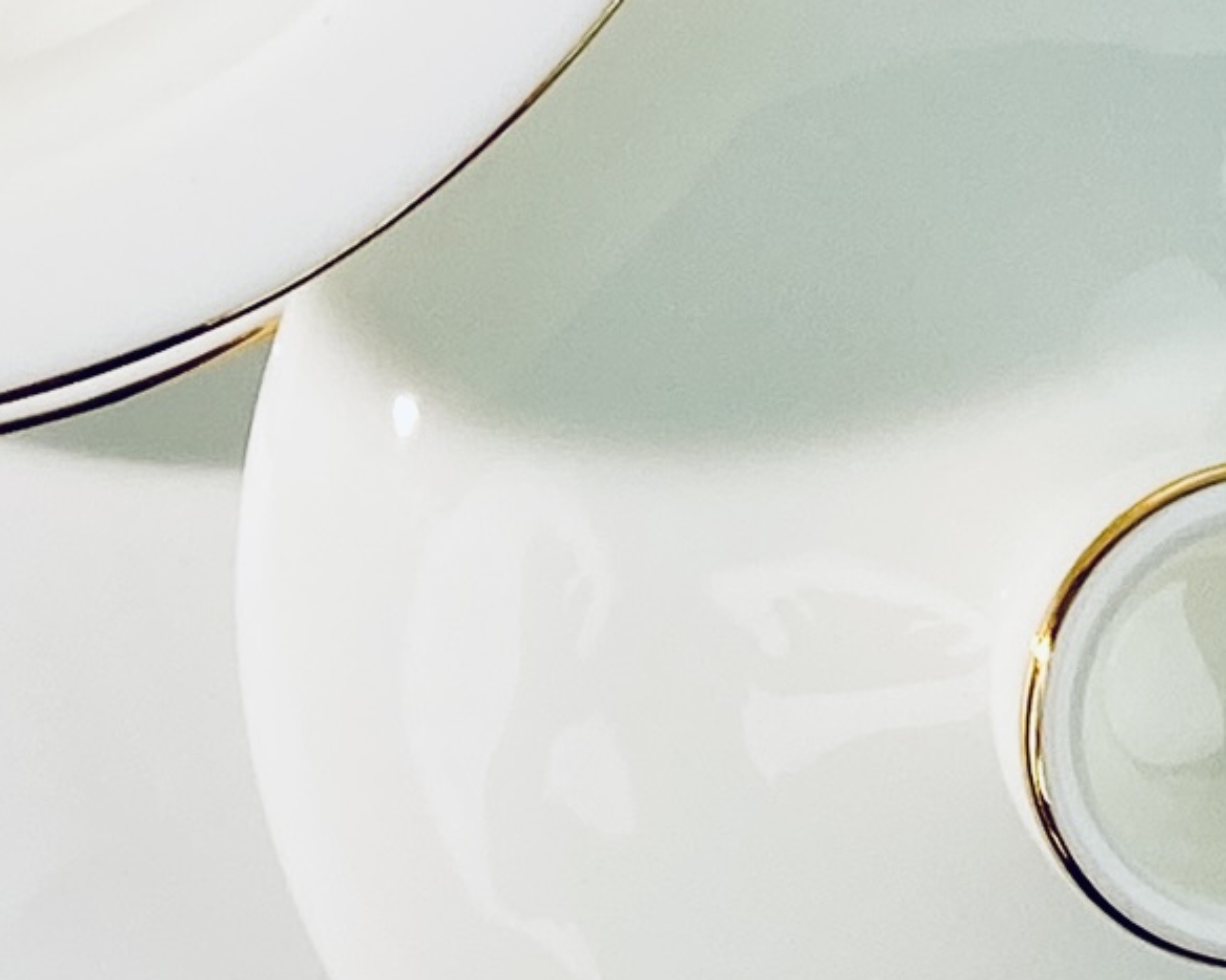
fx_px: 4136
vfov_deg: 13.0
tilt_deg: -84.9
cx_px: 244
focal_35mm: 114
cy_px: -306
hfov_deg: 16.7
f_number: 1.8
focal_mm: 4.25
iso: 32
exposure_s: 1/1395
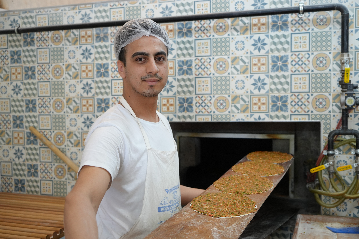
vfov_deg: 32.6
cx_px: 180
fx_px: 409
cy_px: 120
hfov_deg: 47.4
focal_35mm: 41
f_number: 4
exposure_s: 1/160
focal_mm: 41
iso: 1250
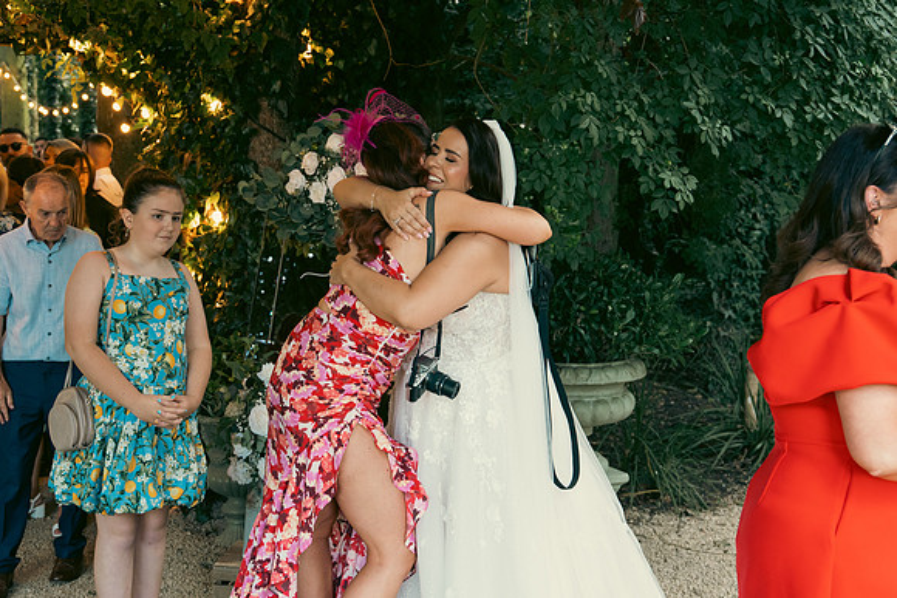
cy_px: 299
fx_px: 1221
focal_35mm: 49
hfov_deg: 40.3
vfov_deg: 27.5
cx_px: 448
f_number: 3.5
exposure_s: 1/200
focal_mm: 33
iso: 640
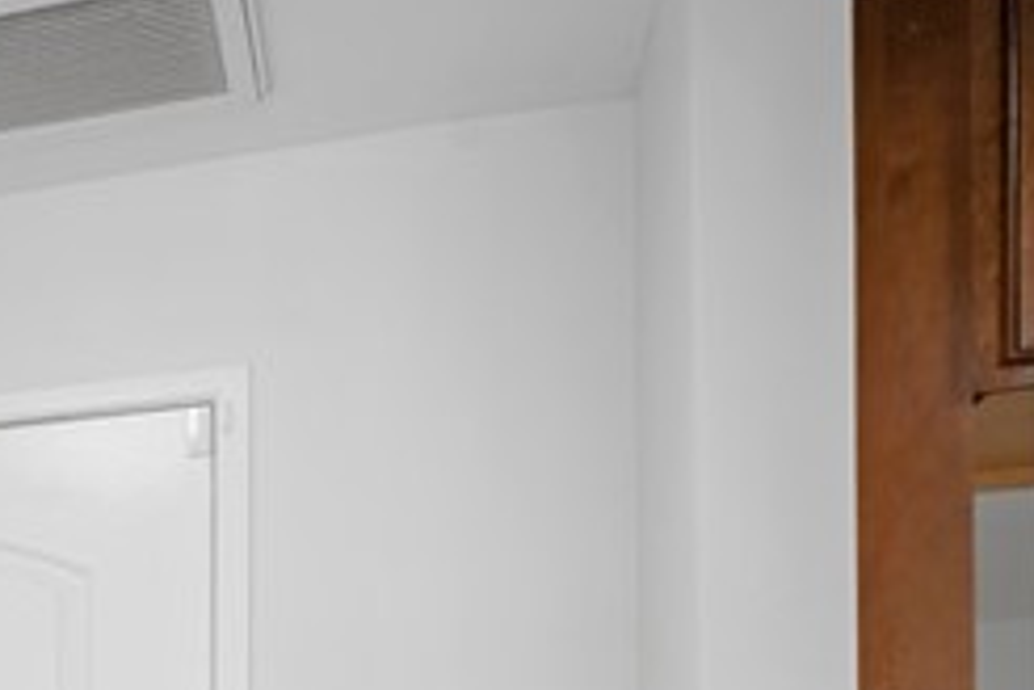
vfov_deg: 16.4
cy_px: 978
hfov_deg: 19.3
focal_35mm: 77
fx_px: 2214
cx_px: -866
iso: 125
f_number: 8
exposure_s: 1.6
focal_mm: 18.5
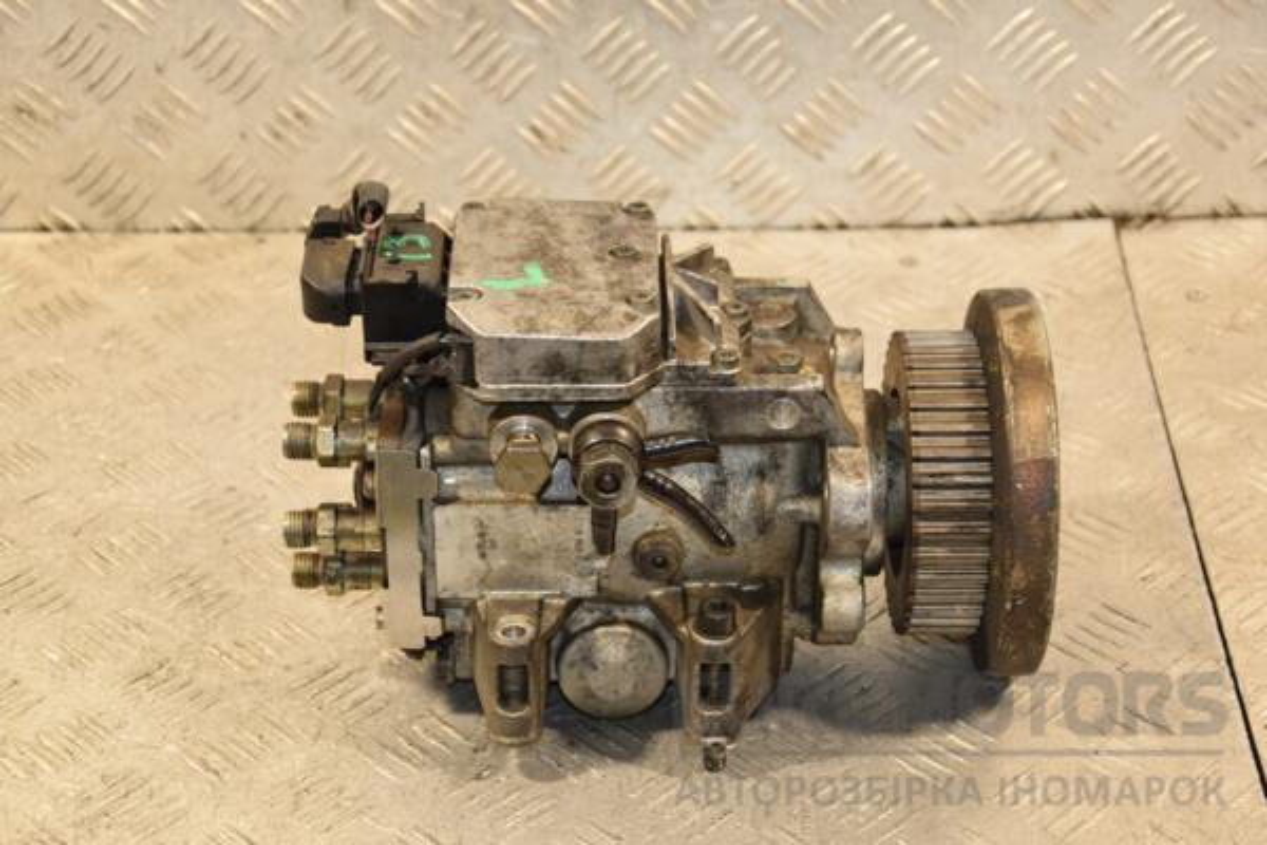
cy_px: 422
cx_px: 634
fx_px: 2639
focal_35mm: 75
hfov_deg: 27.0
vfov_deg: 18.2
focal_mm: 50
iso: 800
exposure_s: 1/100
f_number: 5
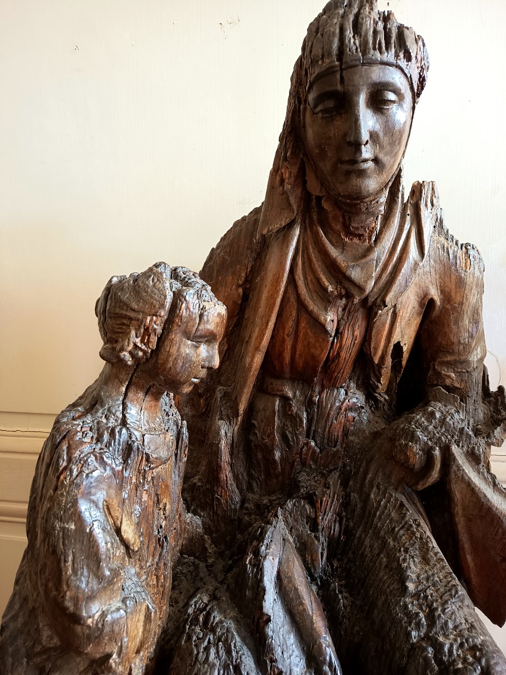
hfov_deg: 56.8
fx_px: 468
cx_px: 253
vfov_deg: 71.6
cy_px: 338
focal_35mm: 24
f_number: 1.7
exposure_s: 1/20
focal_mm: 5.24
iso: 936
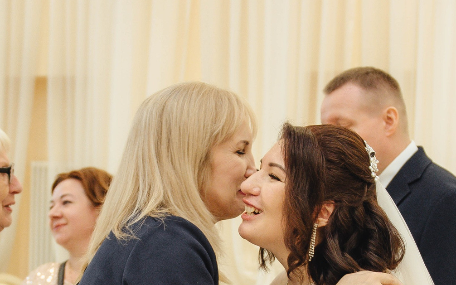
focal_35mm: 105
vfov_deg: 12.3
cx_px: 181
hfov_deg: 19.8
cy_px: 305
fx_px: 1305
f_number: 2.8
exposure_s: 1/250
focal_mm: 27
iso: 500
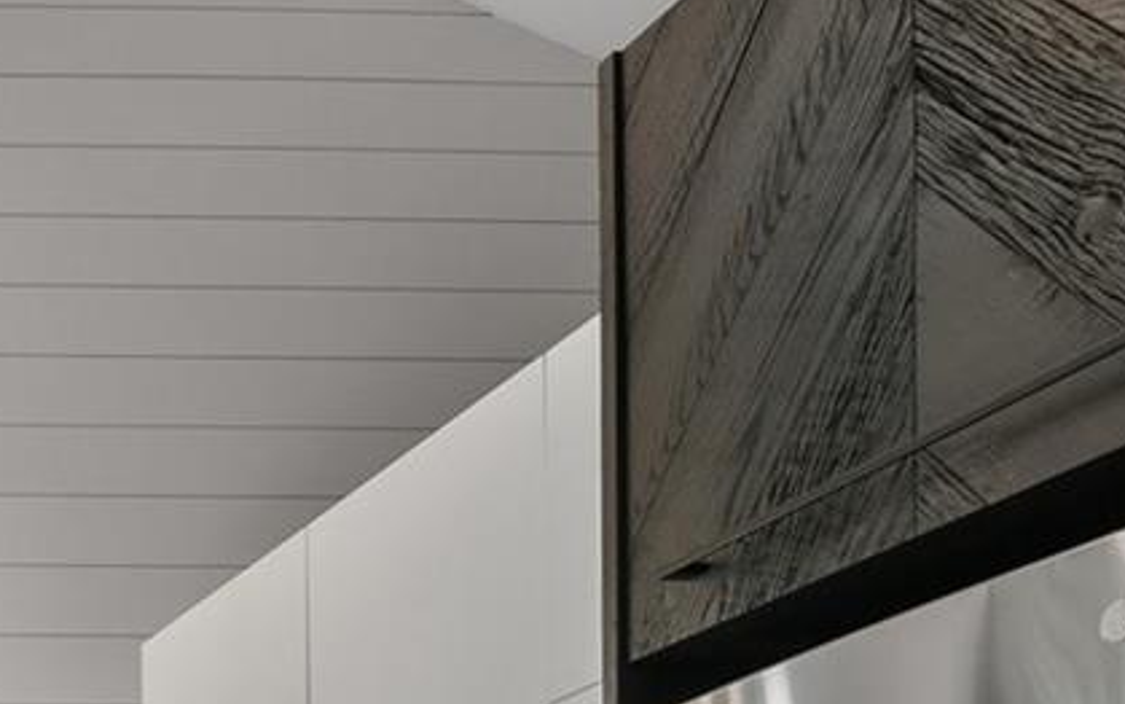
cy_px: 1216
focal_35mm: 70
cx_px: -642
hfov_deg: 22.8
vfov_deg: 16.1
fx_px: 2146
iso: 500
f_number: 8
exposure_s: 1/25
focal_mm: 18
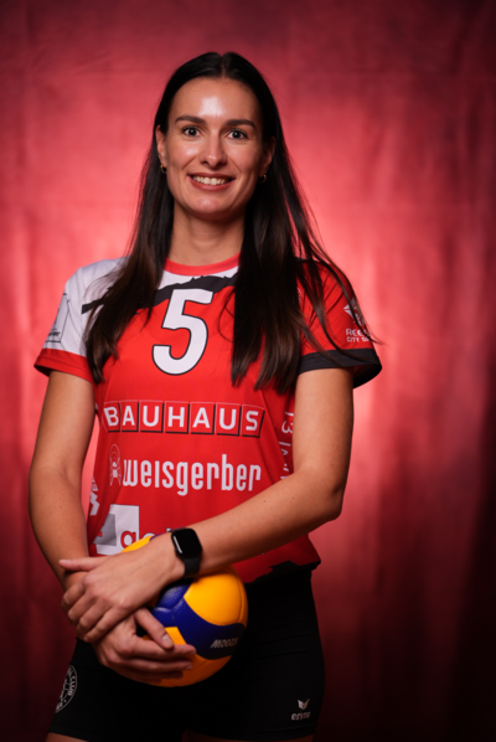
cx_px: 248
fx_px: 1773
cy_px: 371
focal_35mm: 86
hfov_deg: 15.9
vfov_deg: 23.6
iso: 250
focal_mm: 86
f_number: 2
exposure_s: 1/400
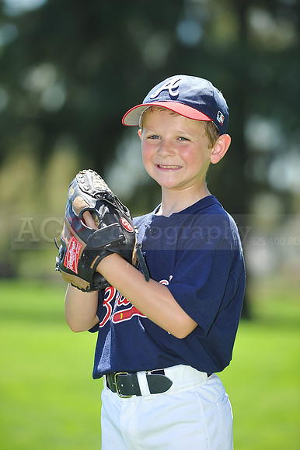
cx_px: 150
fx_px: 2503
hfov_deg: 6.9
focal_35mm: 200
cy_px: 225
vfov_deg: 10.3
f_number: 4.5
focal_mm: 200
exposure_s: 1/400
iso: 200
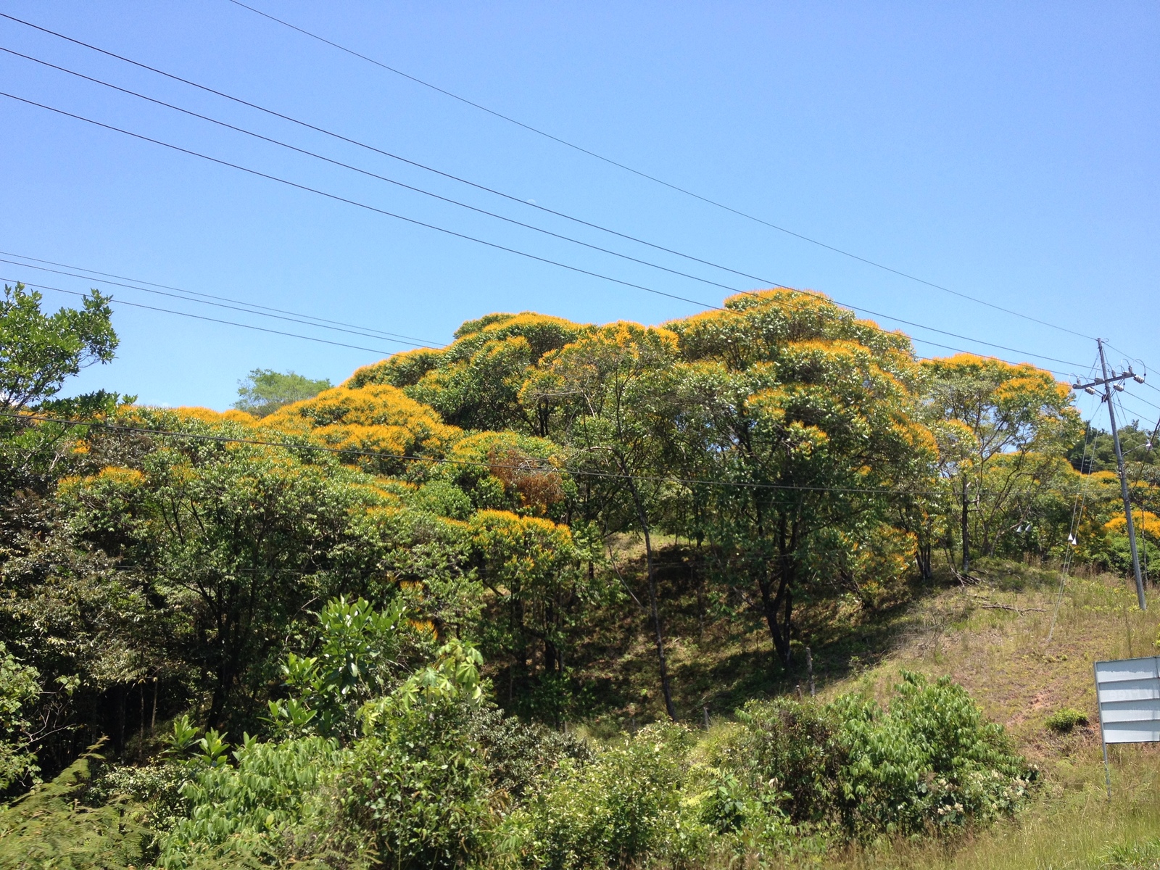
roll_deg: +0.8
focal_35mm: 35
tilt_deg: +7.0
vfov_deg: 40.7
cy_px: 435
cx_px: 580
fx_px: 1173
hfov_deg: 52.6
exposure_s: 1/824
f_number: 2.4
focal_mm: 4.28
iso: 50
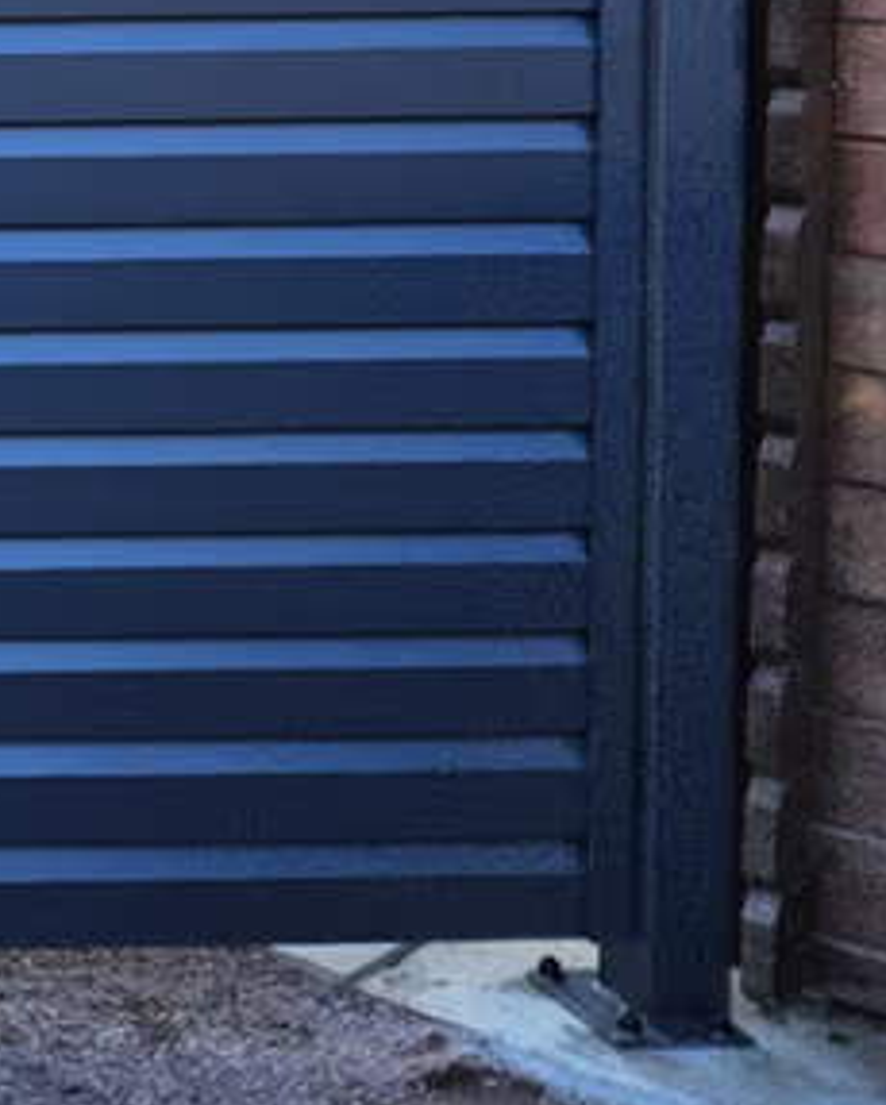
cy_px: -116
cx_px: -1079
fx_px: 2619
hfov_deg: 14.5
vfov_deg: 22.5
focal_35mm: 80
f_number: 1.8
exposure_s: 1/719
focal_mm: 5.4
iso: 80
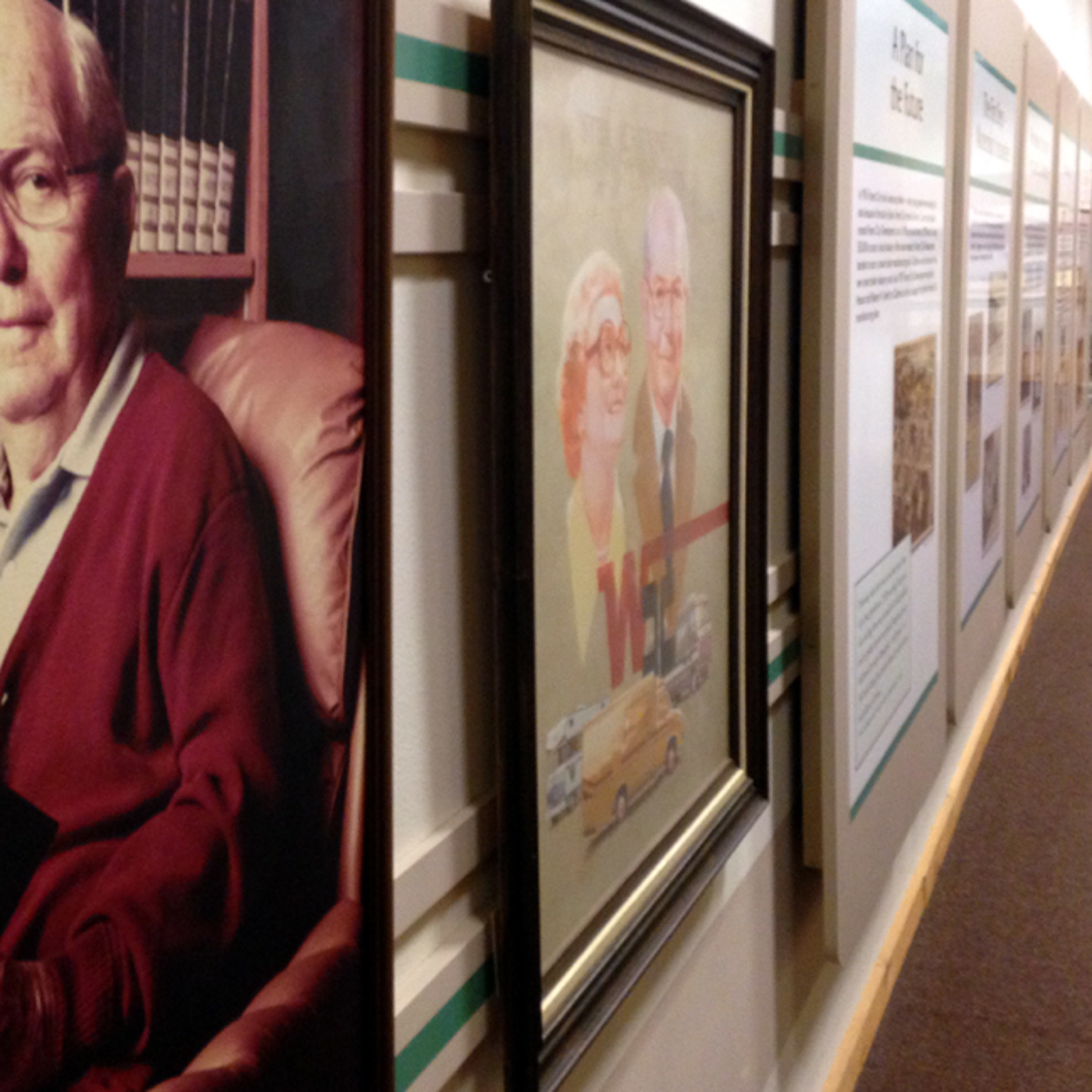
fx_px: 1642
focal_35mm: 46
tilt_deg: -7.8
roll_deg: +1.8
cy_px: 461
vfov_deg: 36.7
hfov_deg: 36.5
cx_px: 390
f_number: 2.4
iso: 250
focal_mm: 4.12
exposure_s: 1/20
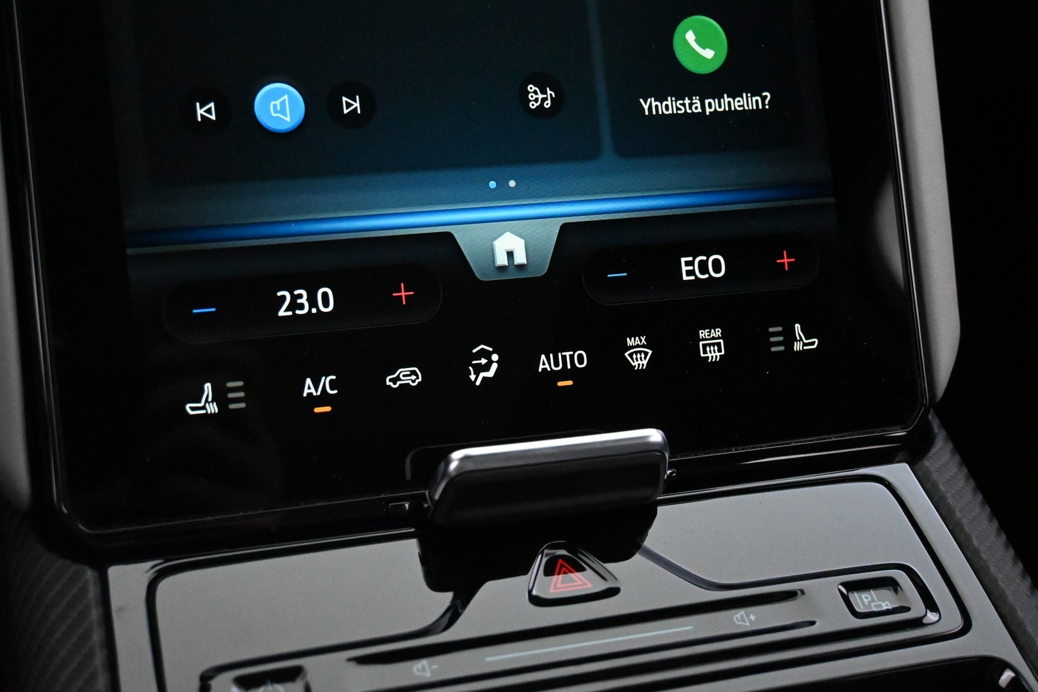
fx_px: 1362
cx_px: 519
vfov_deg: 28.5
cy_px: 346
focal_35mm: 47
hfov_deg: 41.7
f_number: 5
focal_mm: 31.5
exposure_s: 1/50
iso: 12800
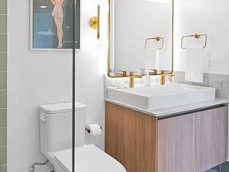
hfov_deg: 55.4
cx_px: 44
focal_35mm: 30
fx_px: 199
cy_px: 57
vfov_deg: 46.2
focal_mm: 14
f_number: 4
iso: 180
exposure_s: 1/15
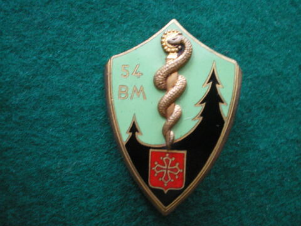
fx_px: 330
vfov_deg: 37.7
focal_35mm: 38
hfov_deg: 49.0
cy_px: 113
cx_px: 150
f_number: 3.1
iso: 400
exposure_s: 1/20
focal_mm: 6.3
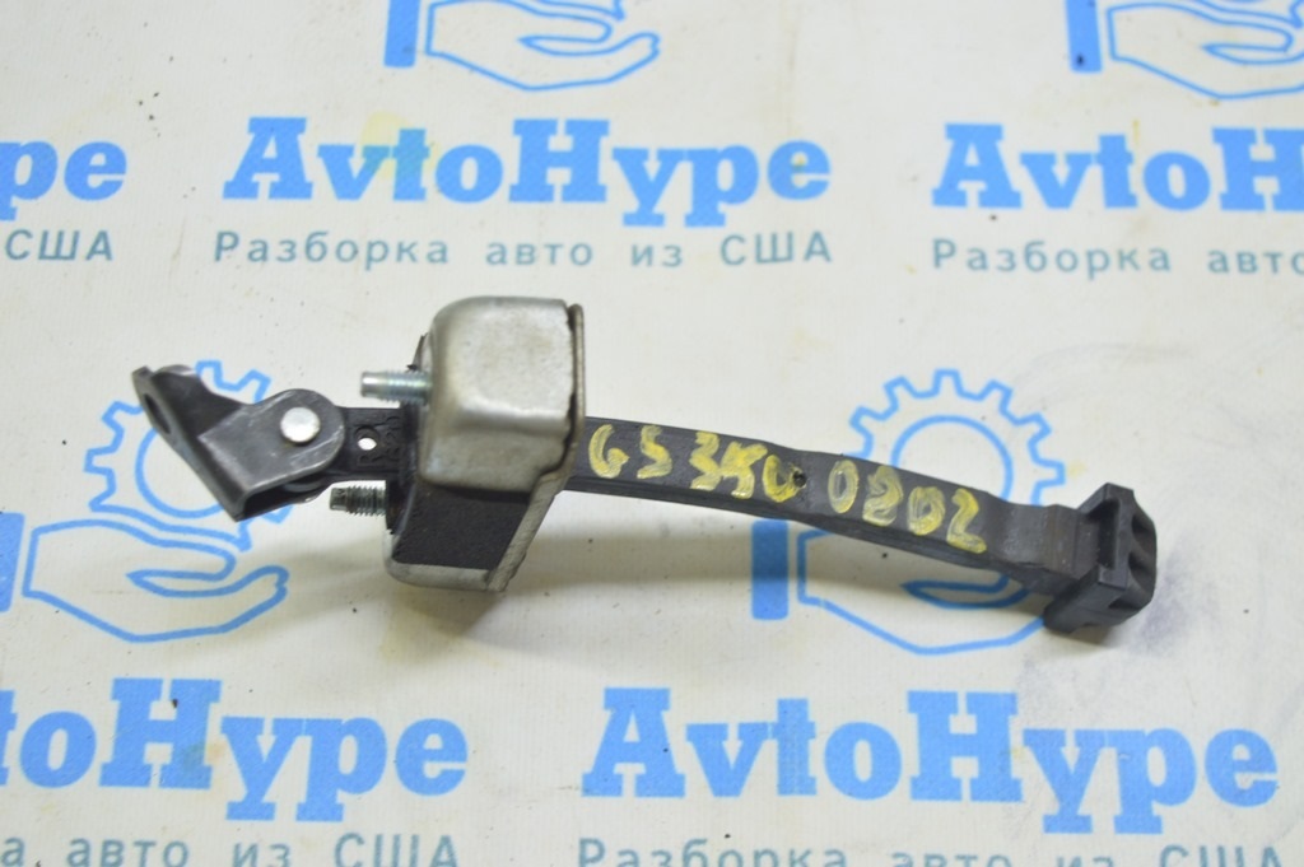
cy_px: 434
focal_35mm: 52
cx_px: 652
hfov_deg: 37.9
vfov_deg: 25.7
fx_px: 1900
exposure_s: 1/20
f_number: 5.6
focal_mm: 35
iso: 400
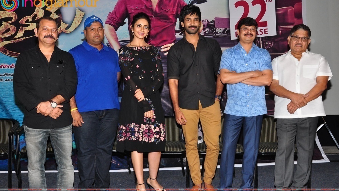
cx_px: 172
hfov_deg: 56.6
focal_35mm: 35
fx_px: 315
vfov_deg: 33.7
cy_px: 107
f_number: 7.1
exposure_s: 1/125
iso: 500
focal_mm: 22
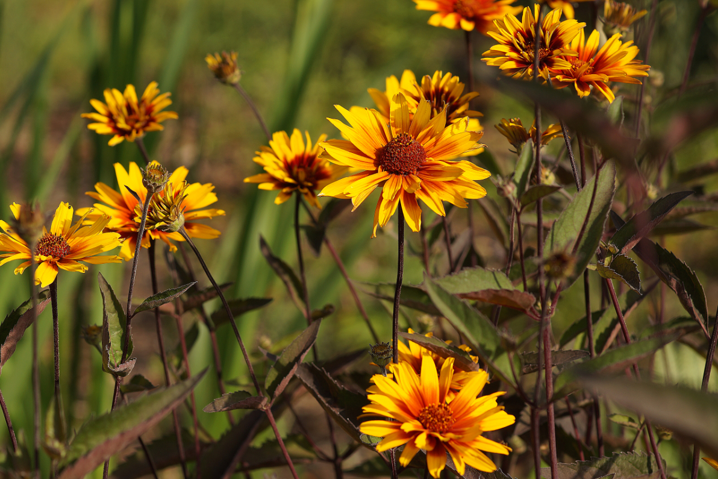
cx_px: 359
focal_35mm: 151
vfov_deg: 9.1
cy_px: 240
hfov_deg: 13.6
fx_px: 3012
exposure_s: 1/320
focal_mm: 100
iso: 100
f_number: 5.6
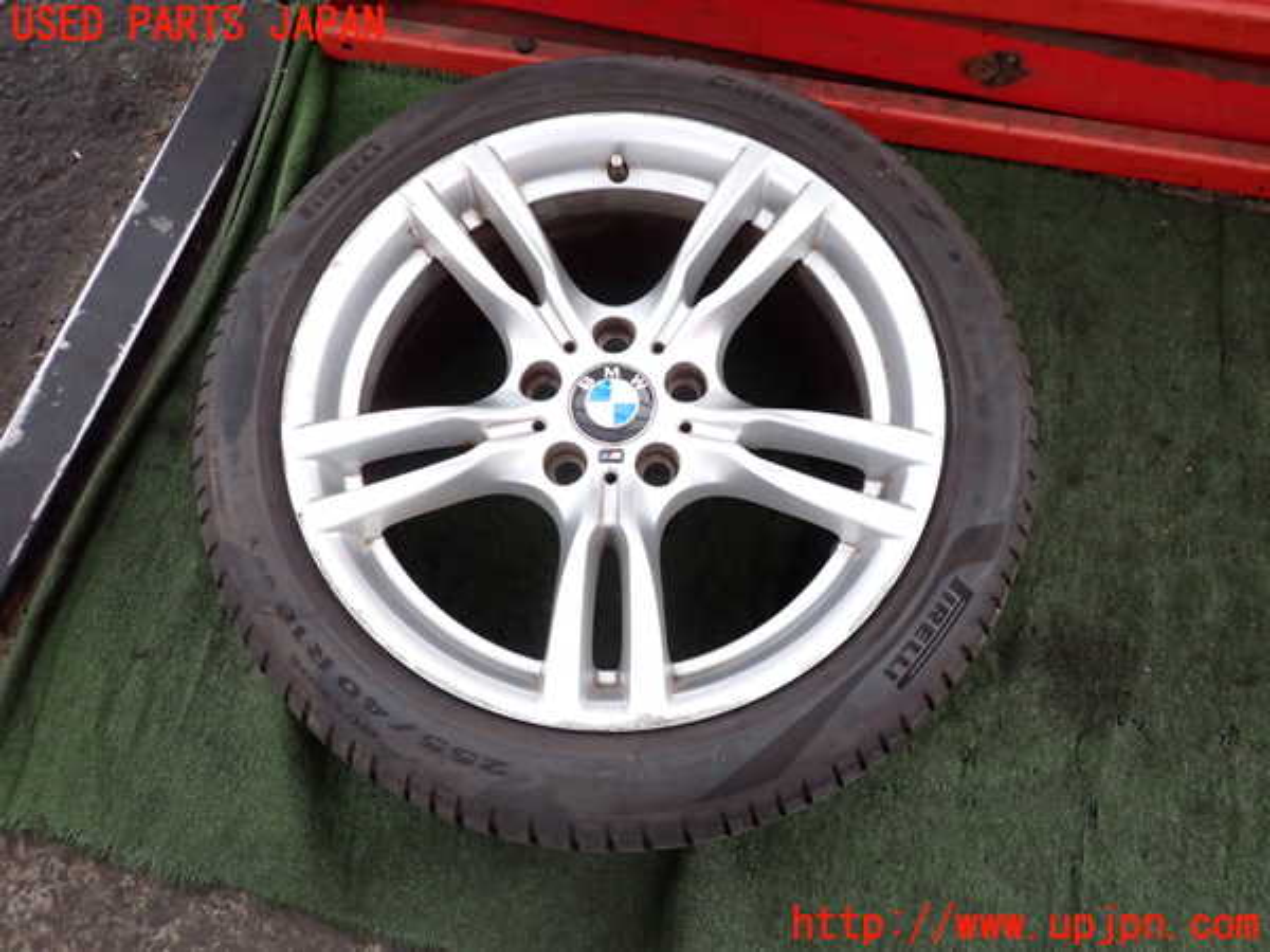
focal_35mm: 25
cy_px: 476
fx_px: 917
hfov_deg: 69.4
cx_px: 635
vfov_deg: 54.9
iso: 500
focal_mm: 4.5
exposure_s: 1/30
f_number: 2
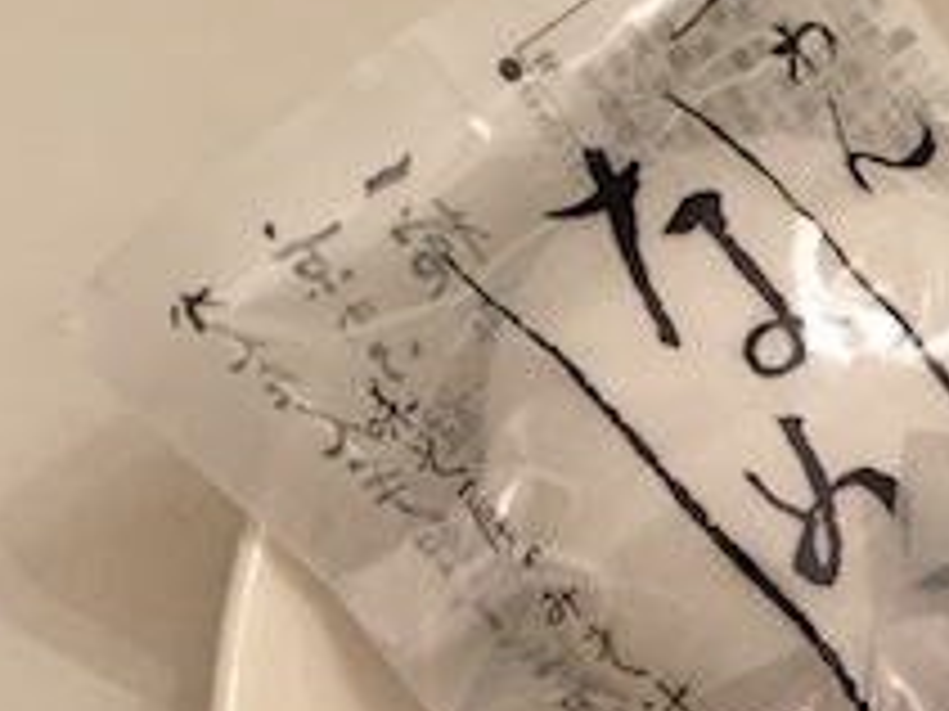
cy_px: 738
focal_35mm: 88
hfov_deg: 20.8
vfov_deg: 16.4
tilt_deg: -73.1
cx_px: 1138
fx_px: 2411
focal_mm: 4.15
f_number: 2.2
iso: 200
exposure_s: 1/33
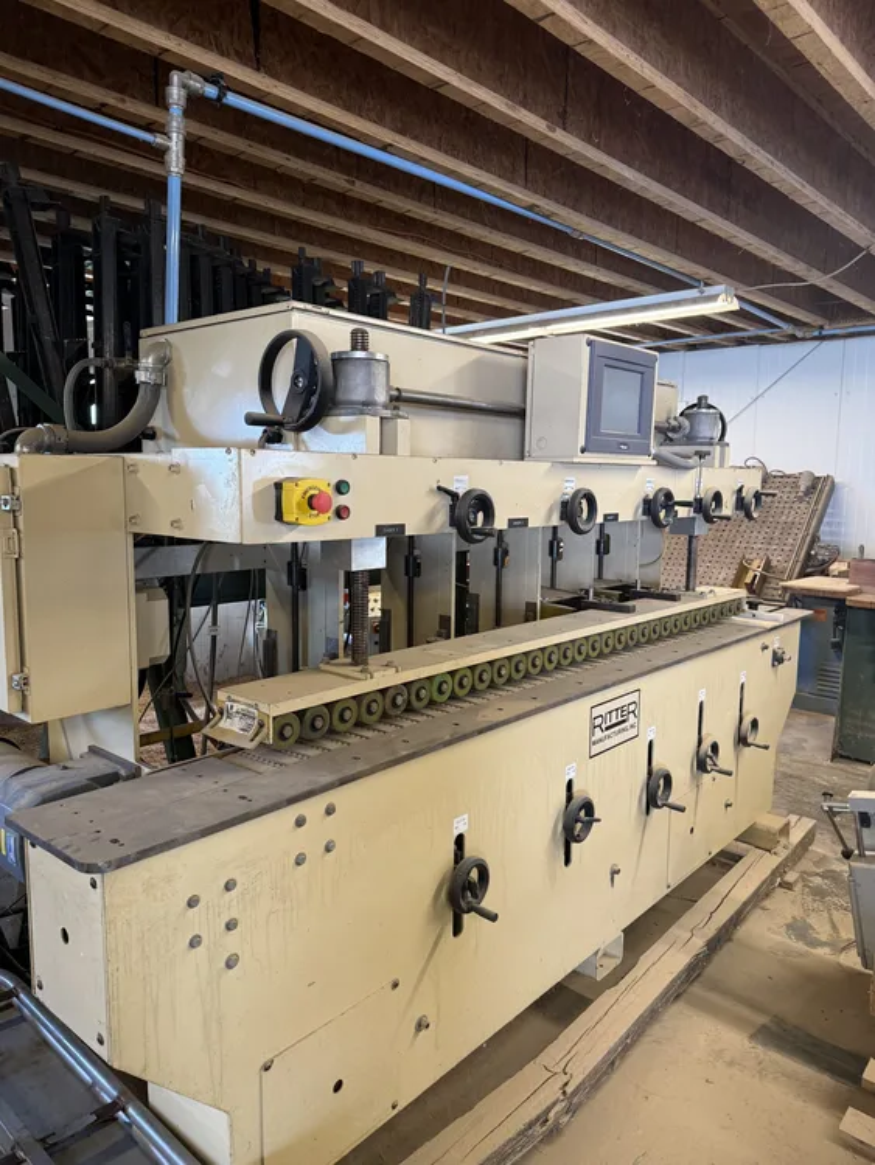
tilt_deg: -6.9
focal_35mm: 24
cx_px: 438
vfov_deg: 71.6
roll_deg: -0.7
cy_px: 582
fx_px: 808
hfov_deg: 56.8
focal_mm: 6.76
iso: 200
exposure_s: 1/62
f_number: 1.78
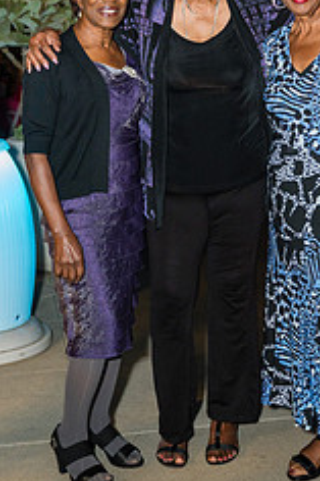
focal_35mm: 77
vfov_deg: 25.7
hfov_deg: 17.7
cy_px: 71
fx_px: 1028
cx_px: 171
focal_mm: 40.4
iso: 2500
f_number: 2.8
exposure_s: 1/125
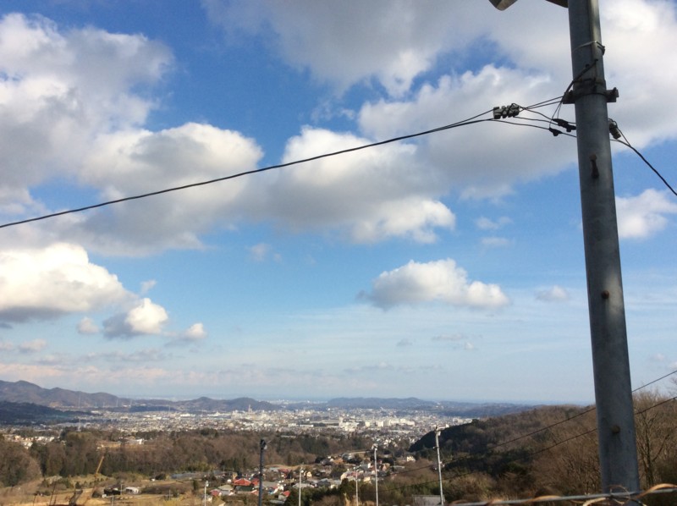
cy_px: 253
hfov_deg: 56.9
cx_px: 338
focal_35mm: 32
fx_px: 625
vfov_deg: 44.1
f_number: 2.4
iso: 32
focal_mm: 3.3
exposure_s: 1/1733
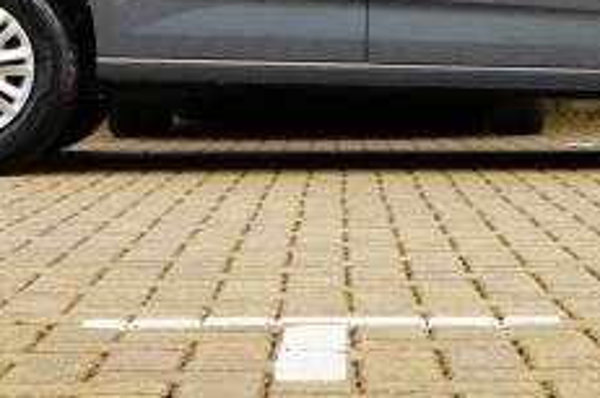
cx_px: 410
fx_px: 2285
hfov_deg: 14.9
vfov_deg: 9.7
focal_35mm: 137
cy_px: -127
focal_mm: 33
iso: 100
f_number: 6.3
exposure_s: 1/100
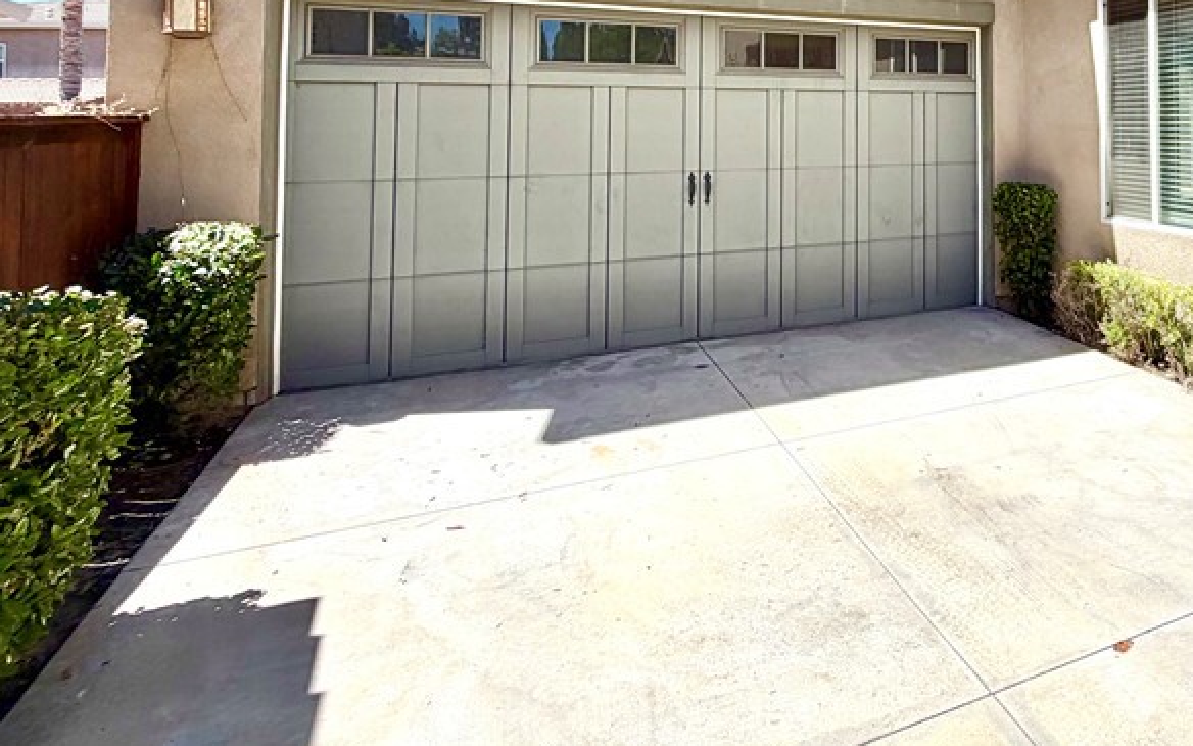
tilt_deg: +2.2
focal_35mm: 26
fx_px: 845
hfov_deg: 62.8
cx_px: 997
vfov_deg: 43.8
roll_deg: +0.7
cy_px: 86
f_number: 2.2
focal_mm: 2.22
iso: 20
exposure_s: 1/770
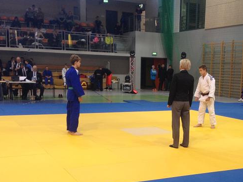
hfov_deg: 32.9
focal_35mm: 58
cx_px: 167
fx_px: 407
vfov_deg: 25.0
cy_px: 132
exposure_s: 1/33
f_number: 2.4
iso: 64
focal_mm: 4.28
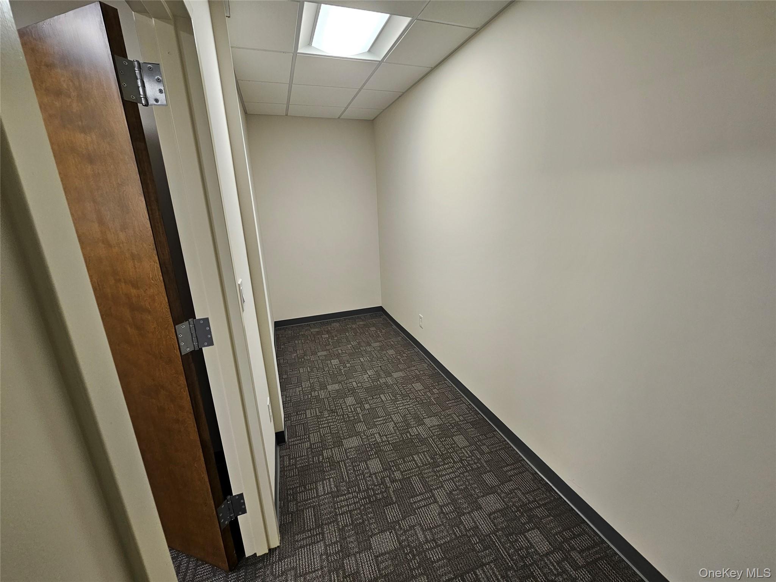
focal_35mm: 13
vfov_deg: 89.9
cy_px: 291
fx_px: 291
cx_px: 388
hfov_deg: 106.2
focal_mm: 2.2
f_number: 2.2
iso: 125
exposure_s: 1/50
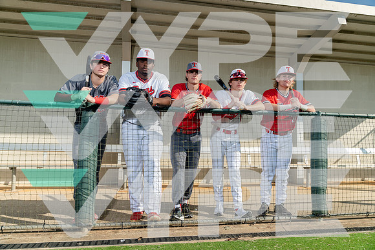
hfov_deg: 66.5
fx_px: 286
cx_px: 188
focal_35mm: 27
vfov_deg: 47.2
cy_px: 122
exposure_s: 1/200
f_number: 5.6
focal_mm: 26
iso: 500
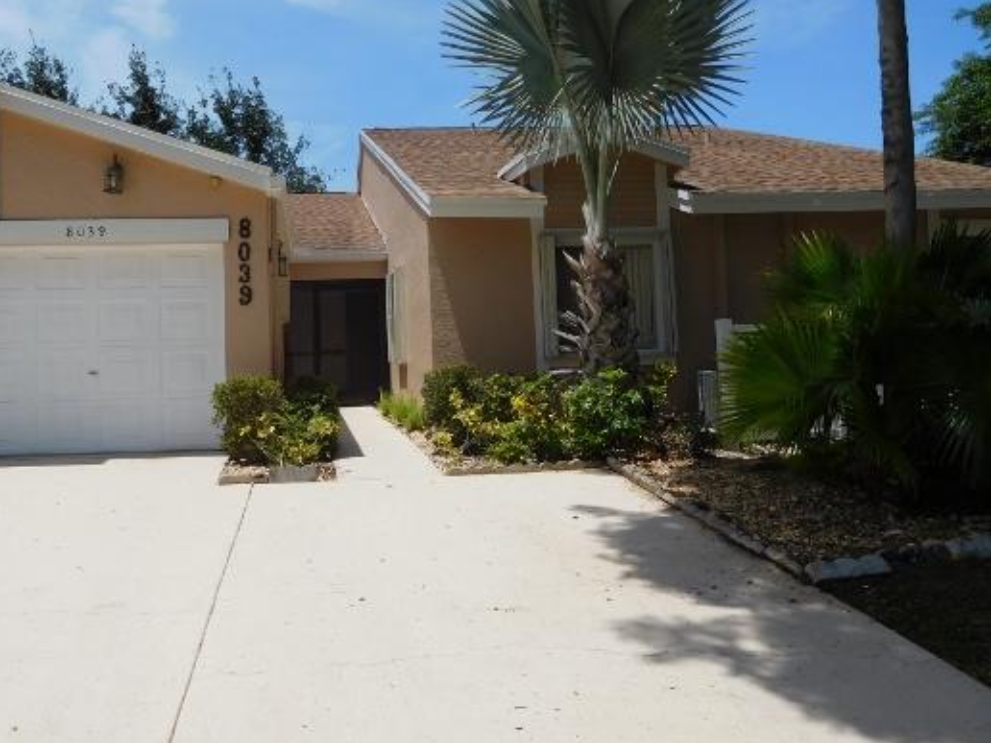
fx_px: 887
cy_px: 321
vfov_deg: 45.3
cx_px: 392
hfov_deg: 57.8
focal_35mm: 31
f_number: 6.8
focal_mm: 4.5
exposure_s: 1/500
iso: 125
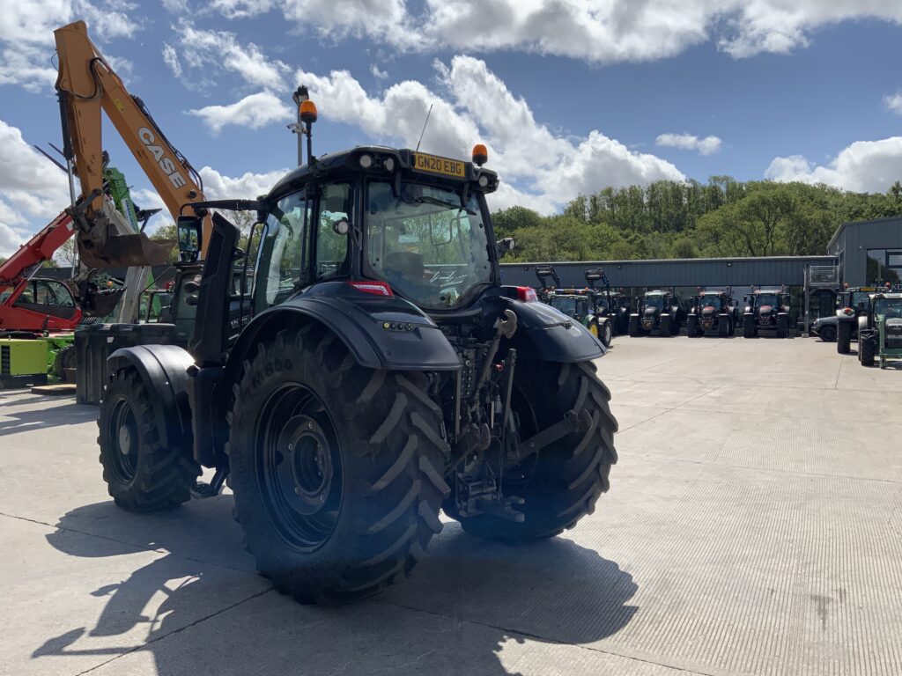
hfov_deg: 61.7
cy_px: 338
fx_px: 756
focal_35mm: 29
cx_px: 451
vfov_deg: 48.2
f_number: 1.8
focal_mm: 3
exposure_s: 1/2959
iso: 20
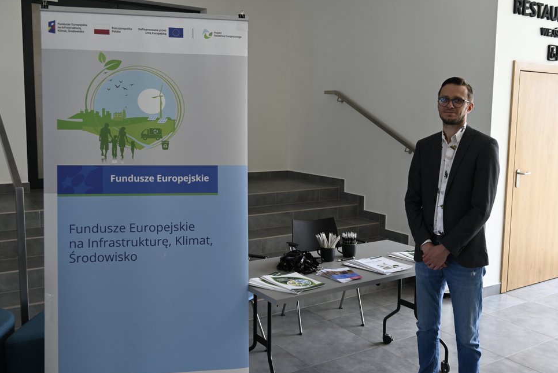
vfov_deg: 37.4
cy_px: 181
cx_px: 295
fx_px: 551
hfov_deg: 53.7
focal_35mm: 36
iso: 250
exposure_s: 1/60
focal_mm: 33.5
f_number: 4.8
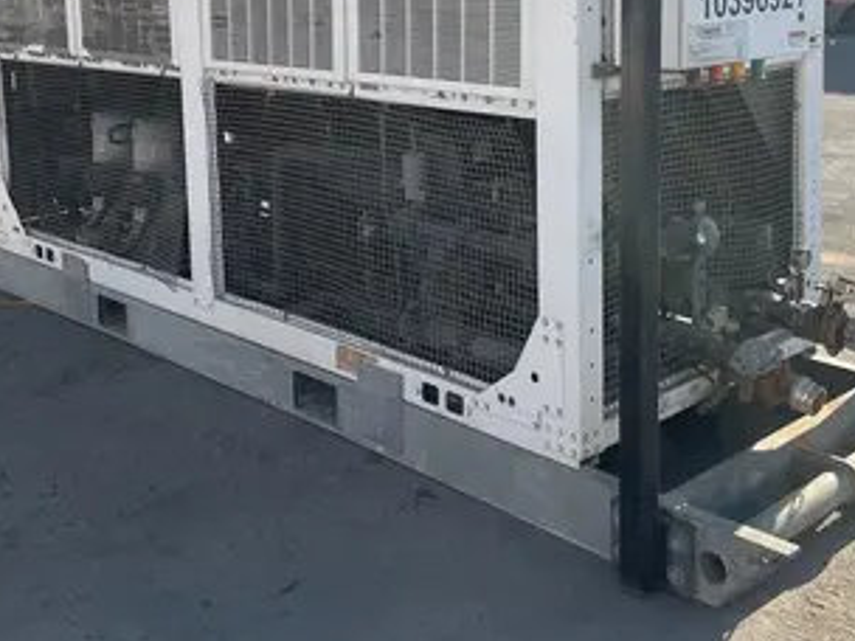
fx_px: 1161
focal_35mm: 47
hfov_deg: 40.4
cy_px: 108
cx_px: 450
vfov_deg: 30.0
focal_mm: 4.2
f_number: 1.6
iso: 50
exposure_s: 1/2747
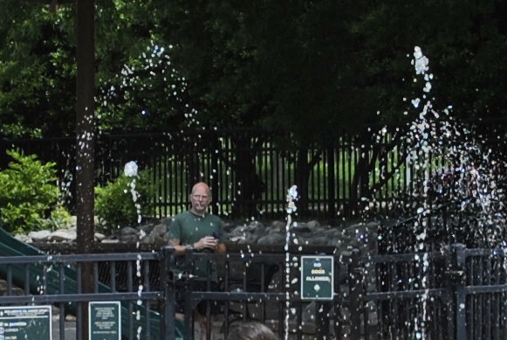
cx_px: 92
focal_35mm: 300
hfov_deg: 6.8
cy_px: 175
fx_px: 4230
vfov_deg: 4.6
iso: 100
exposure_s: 1/500
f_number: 5.6
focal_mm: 30
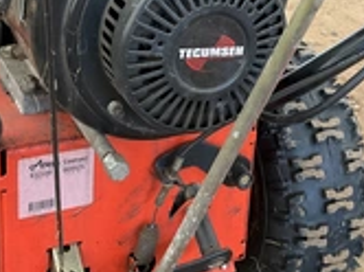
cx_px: 252
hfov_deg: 27.6
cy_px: 22
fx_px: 735
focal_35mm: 70
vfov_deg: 20.5
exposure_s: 1/75
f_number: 1.8
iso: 64
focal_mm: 3
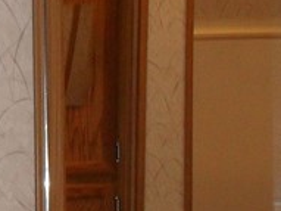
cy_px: 370
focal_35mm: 188
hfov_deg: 10.2
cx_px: -113
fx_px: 1525
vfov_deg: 7.7
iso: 200
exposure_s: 1/45
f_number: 3.2
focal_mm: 6.3
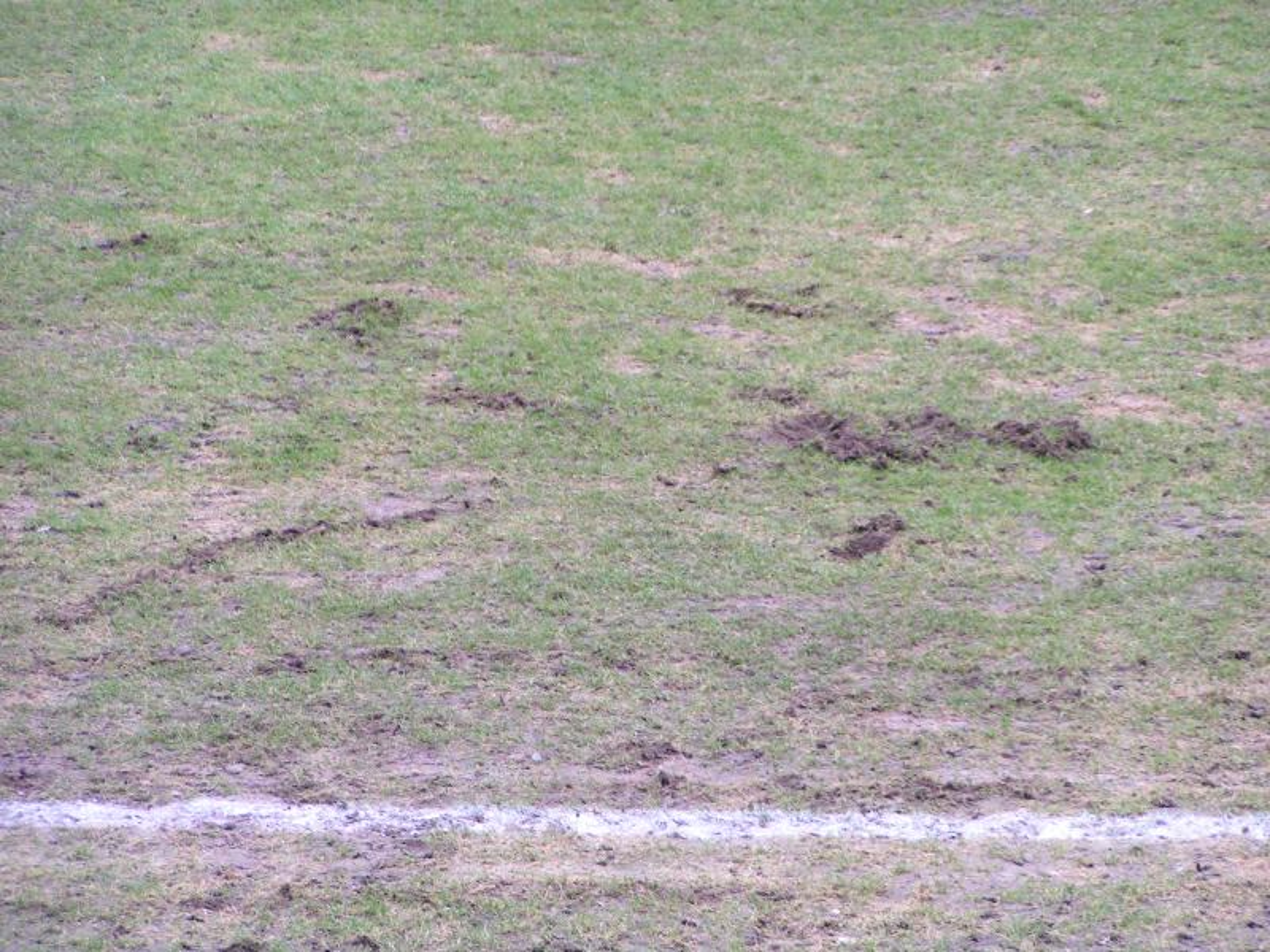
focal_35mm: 216
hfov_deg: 9.2
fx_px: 7925
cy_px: 476
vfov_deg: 6.9
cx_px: 635
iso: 200
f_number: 3.5
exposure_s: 1/125
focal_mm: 33
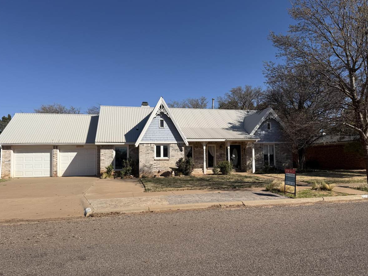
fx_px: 276
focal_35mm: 26
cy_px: 144
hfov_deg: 67.3
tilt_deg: +2.4
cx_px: 190
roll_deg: +1.7
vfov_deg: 53.0
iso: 80
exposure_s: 1/6711
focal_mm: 6.76
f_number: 1.78
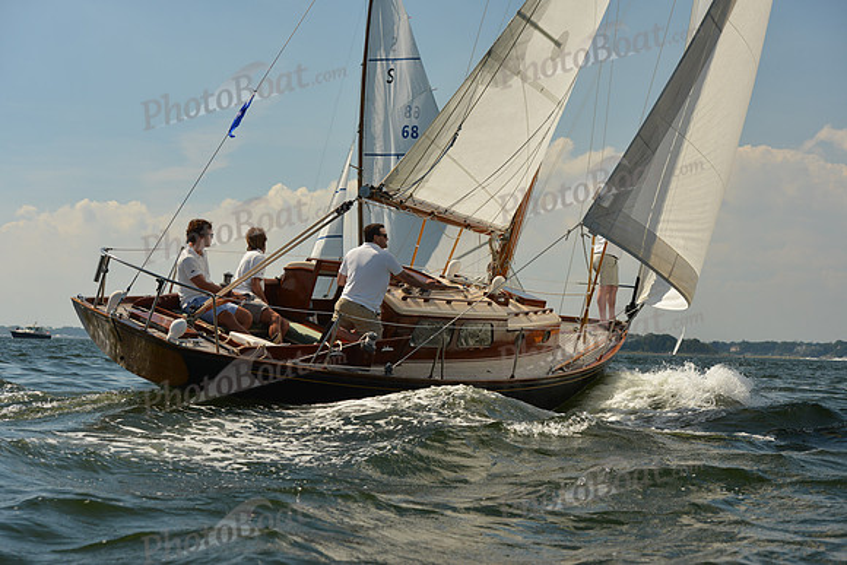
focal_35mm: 70
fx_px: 1647
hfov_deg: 28.8
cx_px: 424
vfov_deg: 19.5
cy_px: 282
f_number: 7.1
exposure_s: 1/800
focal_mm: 70
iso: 400
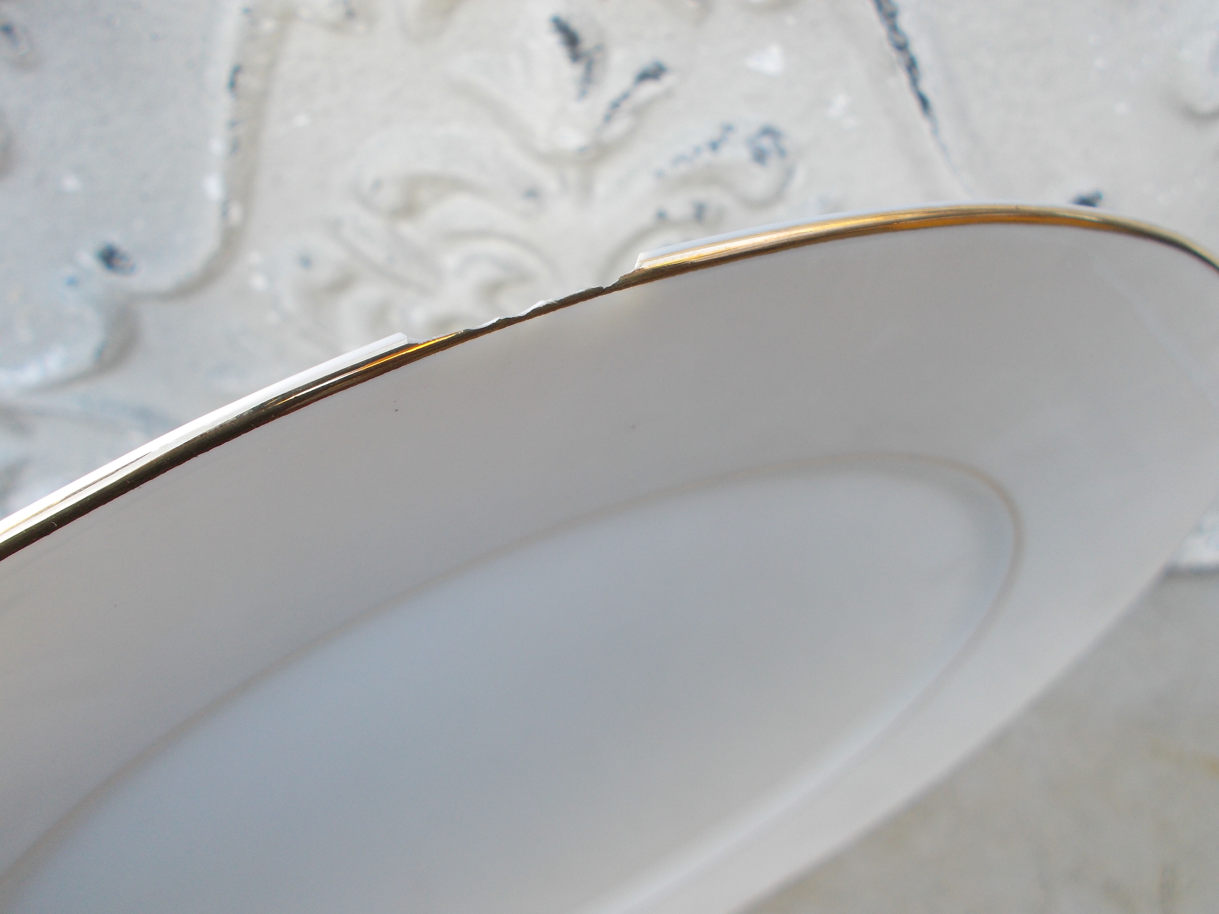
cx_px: 610
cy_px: 457
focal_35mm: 30
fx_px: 1056
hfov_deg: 60.0
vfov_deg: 46.8
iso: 80
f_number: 3.4
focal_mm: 5.3
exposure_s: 1/50
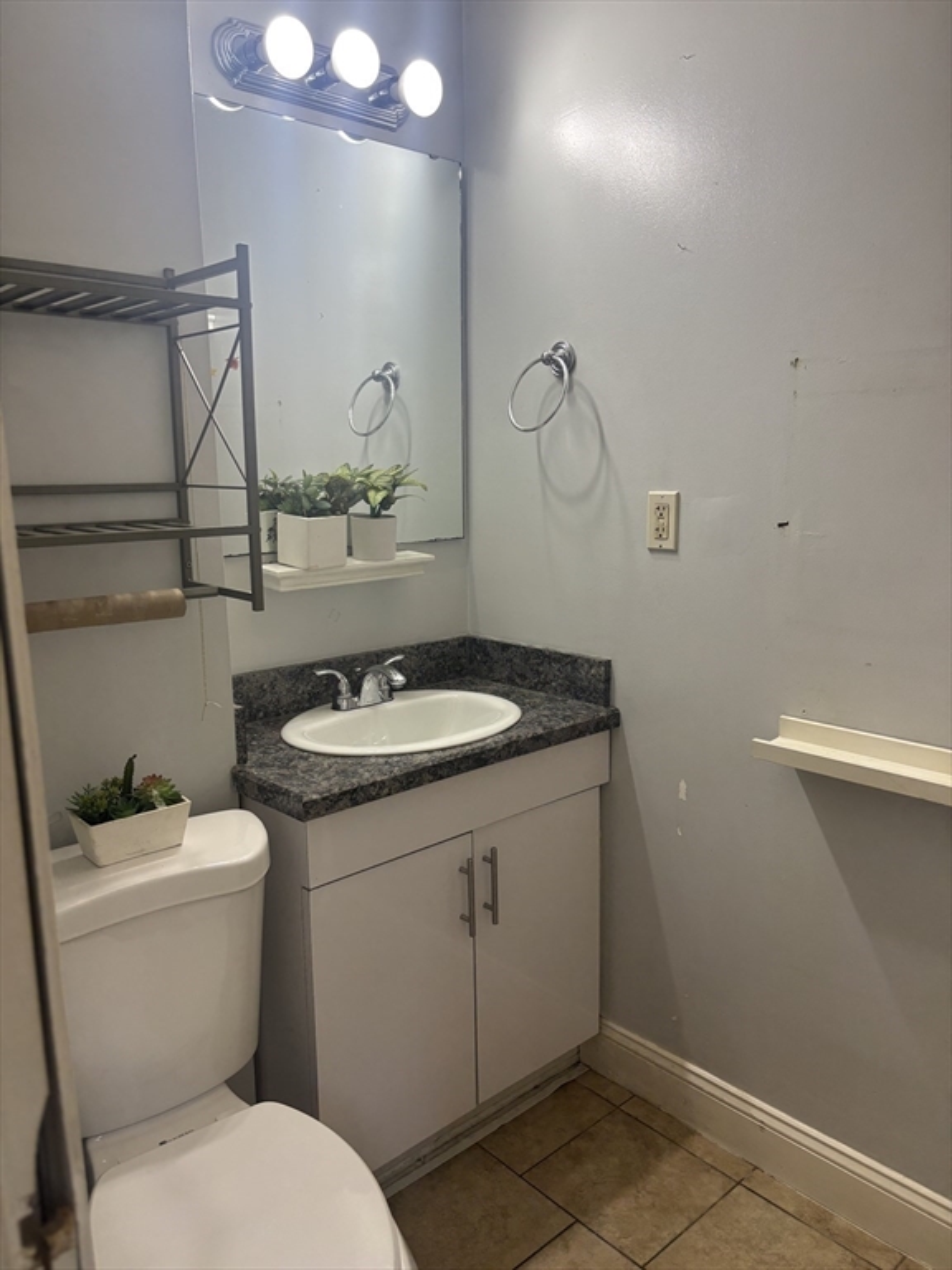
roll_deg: +0.1
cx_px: 476
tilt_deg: -10.9
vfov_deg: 67.3
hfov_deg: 53.1
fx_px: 953
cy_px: 635
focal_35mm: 26
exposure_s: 1/120
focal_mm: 5.96
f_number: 1.6
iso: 100
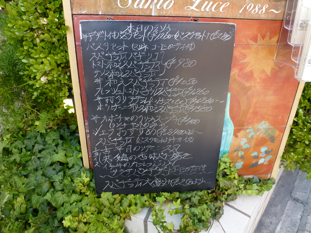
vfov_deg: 56.8
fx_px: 216
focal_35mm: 24
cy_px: 116
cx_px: 156
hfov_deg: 71.6
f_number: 3.3
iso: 160
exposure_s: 1/60
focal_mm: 4.3
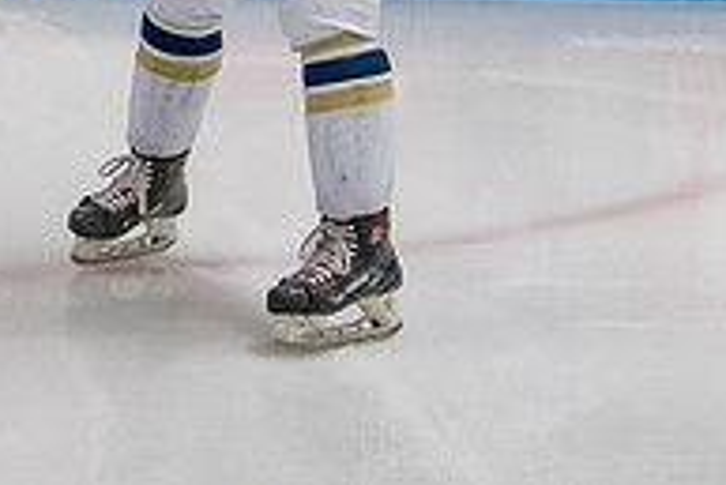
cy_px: -306
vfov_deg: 9.5
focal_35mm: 140
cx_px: -265
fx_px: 2825
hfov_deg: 14.0
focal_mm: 28
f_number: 5
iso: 2000
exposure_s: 1/250
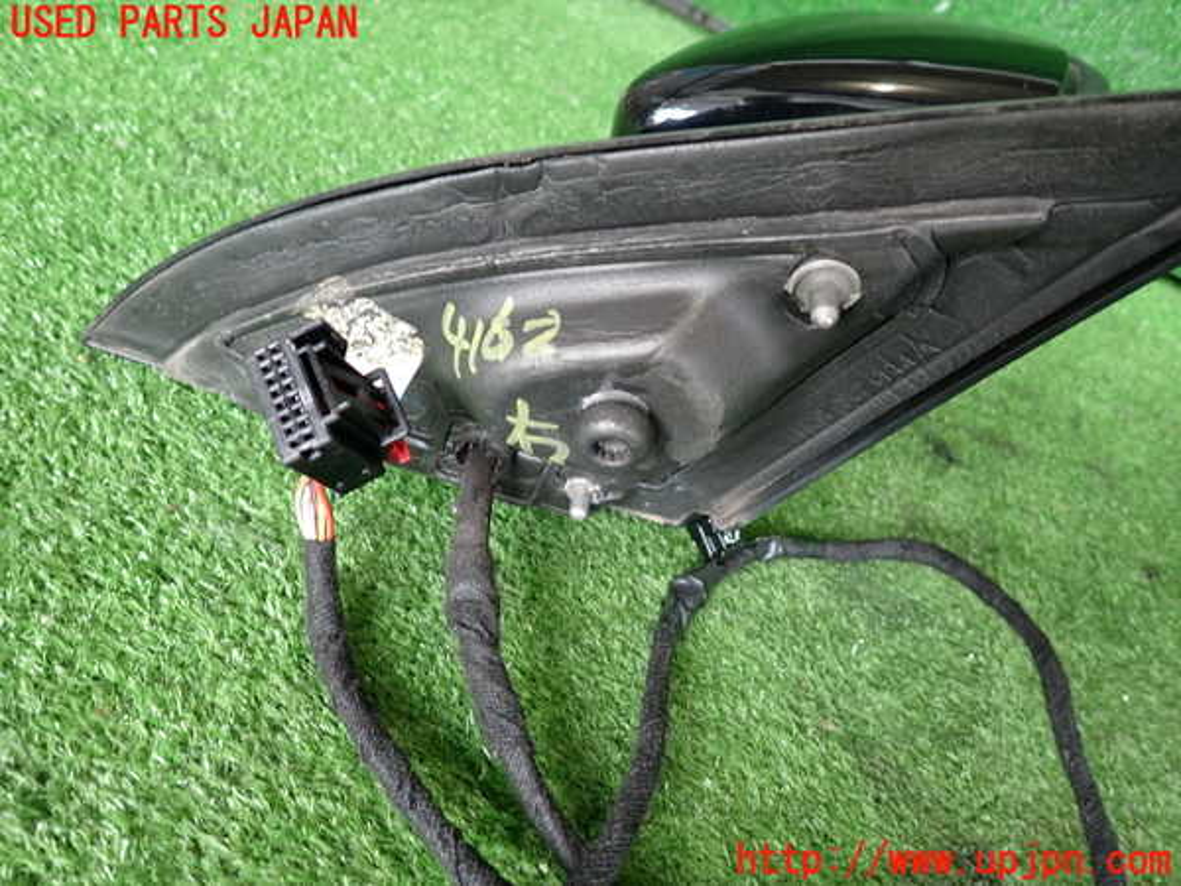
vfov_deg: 54.9
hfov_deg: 69.4
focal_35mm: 25
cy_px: 443
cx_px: 590
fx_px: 853
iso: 200
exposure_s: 1/40
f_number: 2
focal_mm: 4.5
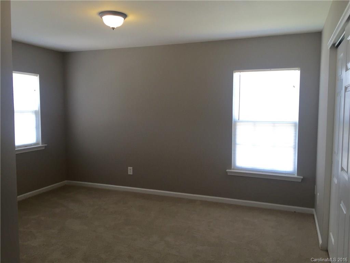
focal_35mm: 29
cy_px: 132
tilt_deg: -4.5
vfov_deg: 48.2
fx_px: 293
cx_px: 175
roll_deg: -1.5
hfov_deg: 61.7
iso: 32
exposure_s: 1/60
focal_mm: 4.15
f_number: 2.2
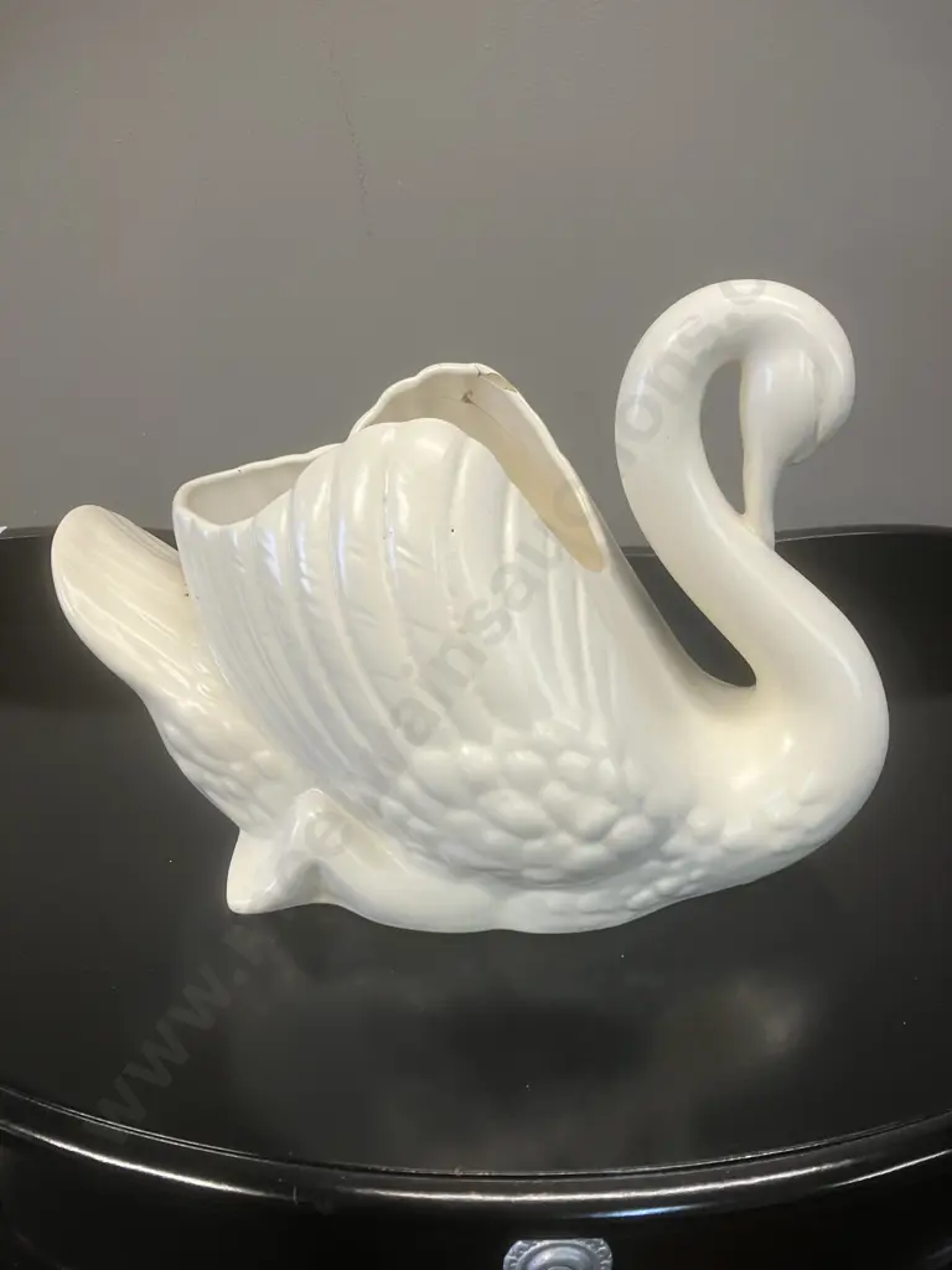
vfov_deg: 63.4
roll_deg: -0.8
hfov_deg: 49.7
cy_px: 635
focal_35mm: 28
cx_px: 476
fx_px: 1027
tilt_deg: -23.1
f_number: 1.8
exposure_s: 1/50
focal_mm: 3.99
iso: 100
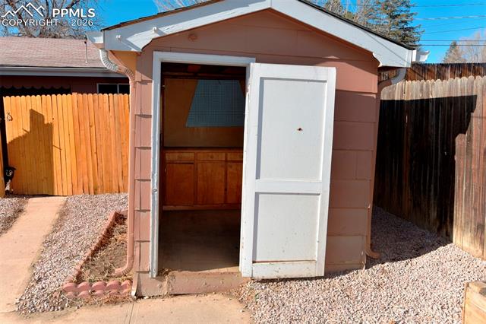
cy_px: 162
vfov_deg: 43.6
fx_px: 405
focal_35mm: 30
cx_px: 243
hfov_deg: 62.0
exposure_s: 1/250
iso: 100
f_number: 8
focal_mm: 30
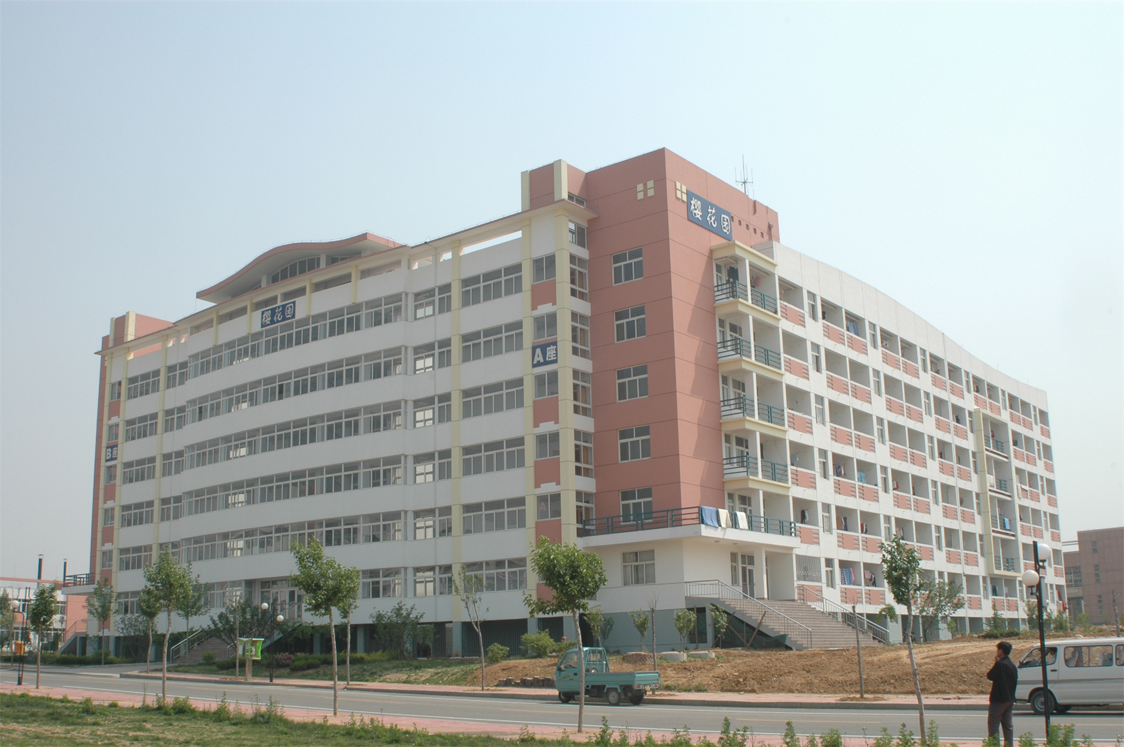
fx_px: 1310
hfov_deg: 46.4
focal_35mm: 42
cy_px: 374
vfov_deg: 31.8
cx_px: 562
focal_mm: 28
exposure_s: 1/125
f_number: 16
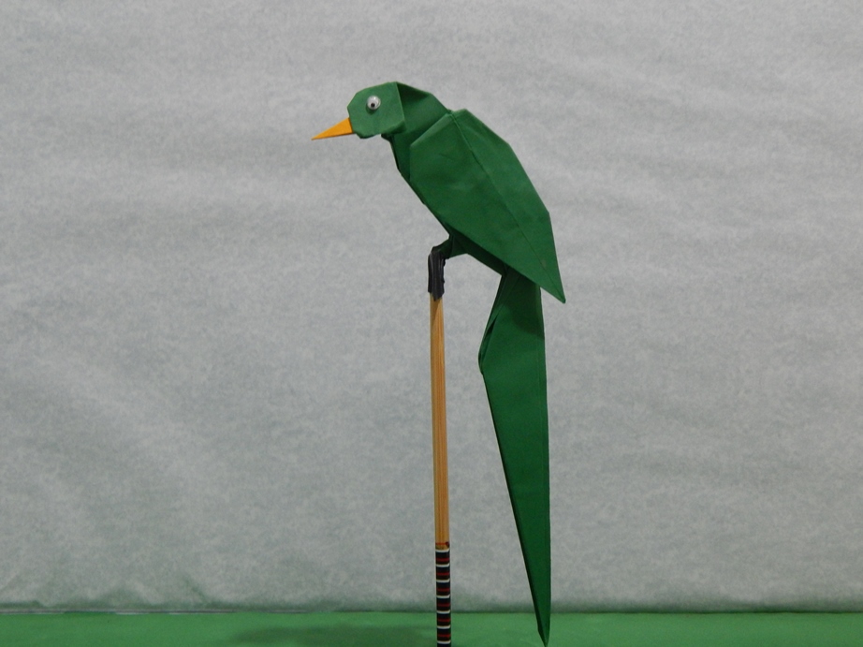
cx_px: 432
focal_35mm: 43
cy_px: 324
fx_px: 1072
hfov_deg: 43.9
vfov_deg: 33.6
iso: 400
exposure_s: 1/13
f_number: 3.6
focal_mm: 7.7
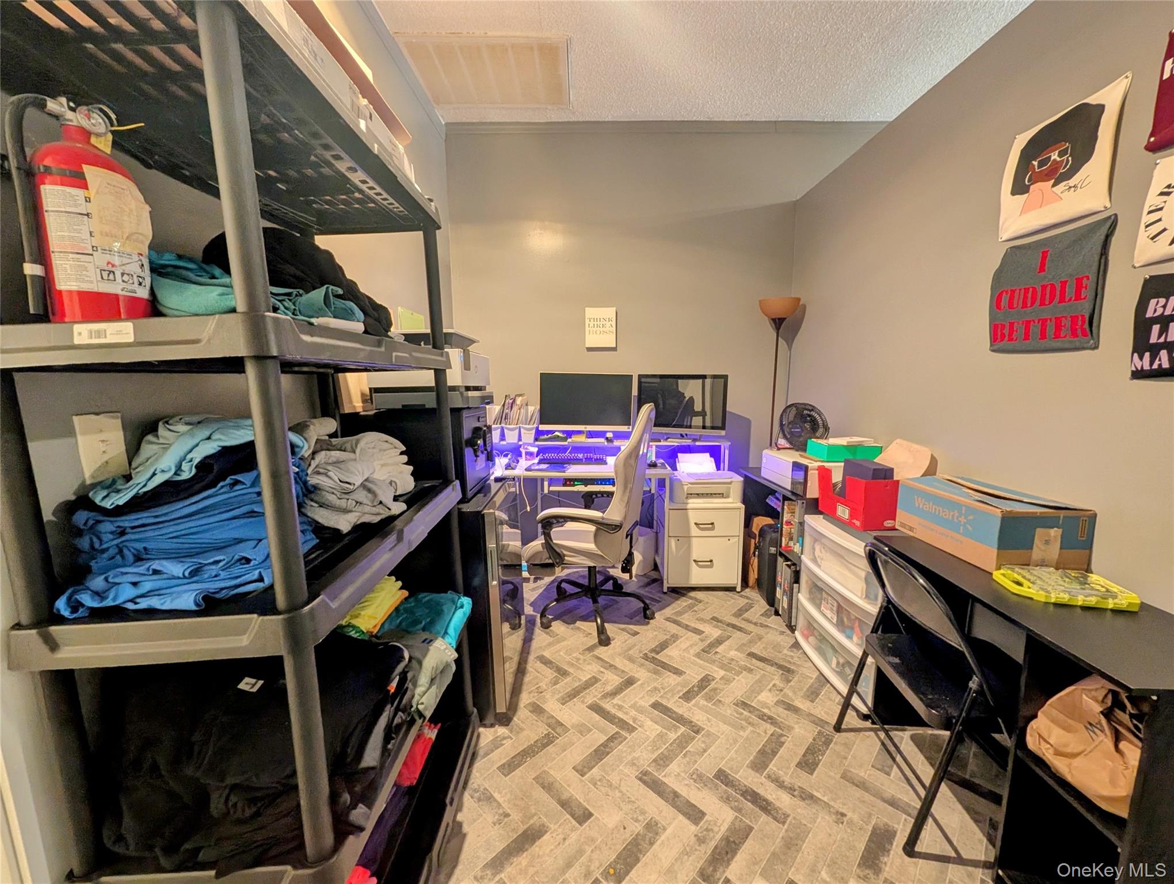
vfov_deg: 94.6
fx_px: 408
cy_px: 442
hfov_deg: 110.5
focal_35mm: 12
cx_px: 587
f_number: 1.7
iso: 419
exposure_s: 1/24
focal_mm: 2.02
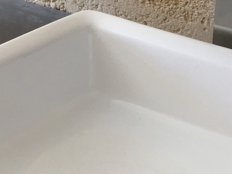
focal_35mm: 116
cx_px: 68
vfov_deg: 12.8
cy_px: 86
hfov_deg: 16.9
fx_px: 777
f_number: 2.2
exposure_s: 1/17
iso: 32
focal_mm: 4.15
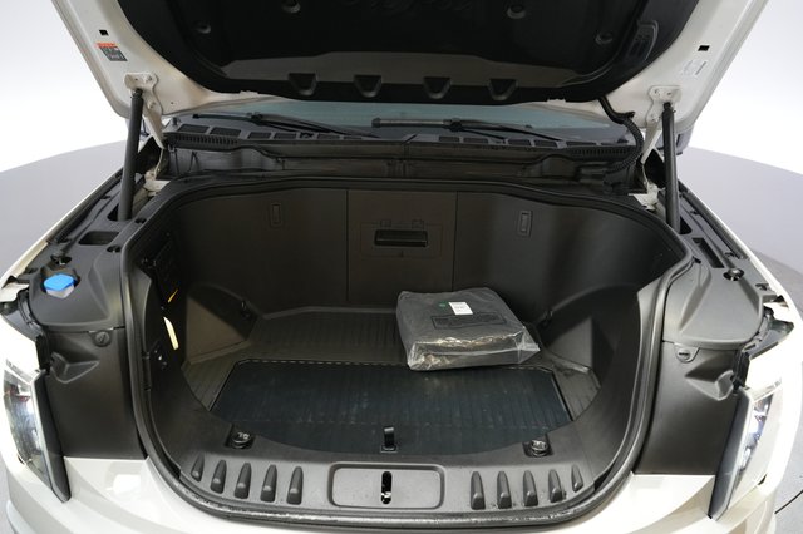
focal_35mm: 28
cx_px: 402
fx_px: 624
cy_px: 267
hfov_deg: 65.5
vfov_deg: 46.4
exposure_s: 1/160
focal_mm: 28
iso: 5000
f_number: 2.8
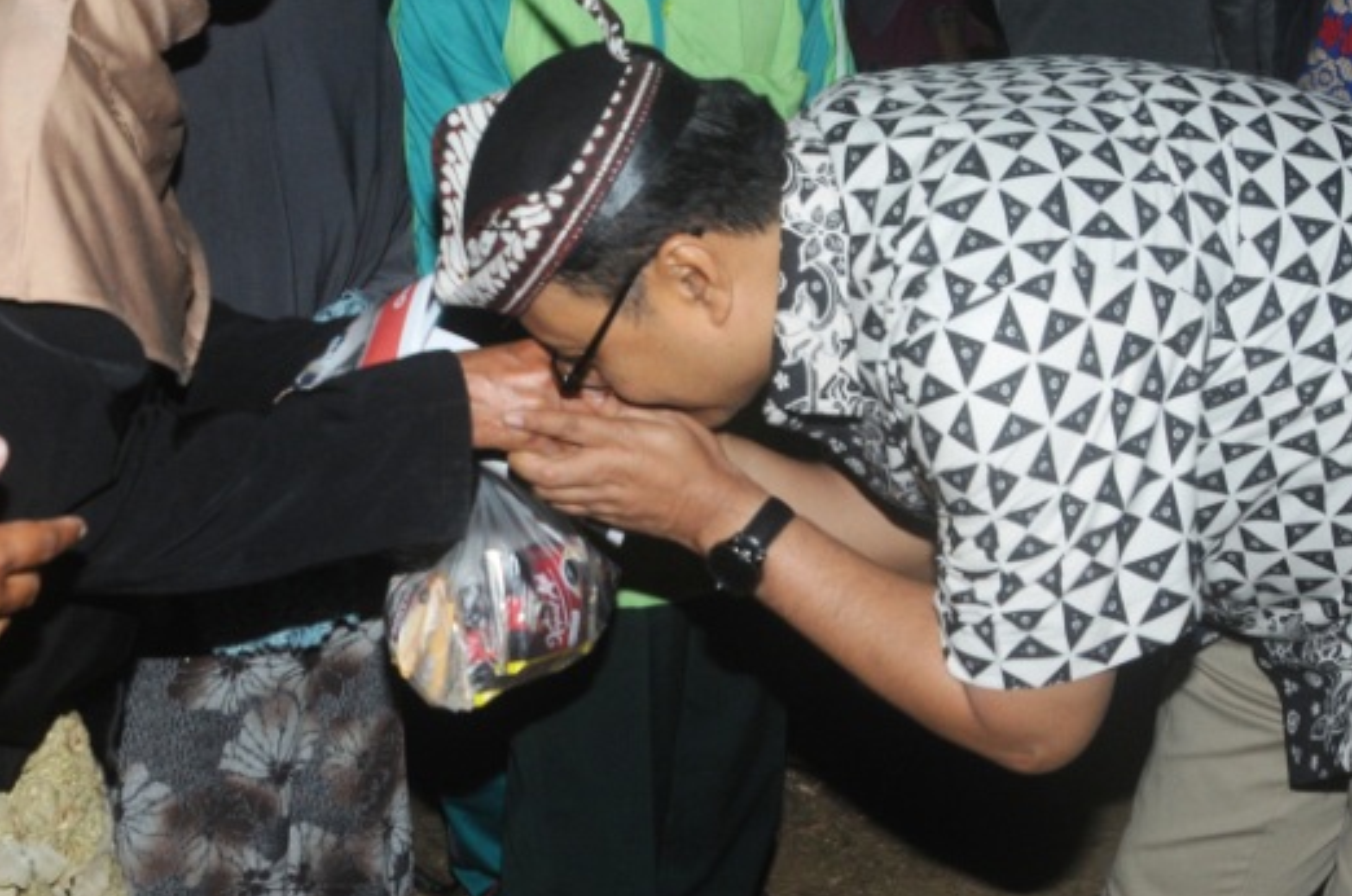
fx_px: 1987
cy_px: 451
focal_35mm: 53
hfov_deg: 36.7
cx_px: 344
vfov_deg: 25.4
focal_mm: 18
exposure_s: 1/80
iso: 500
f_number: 5.6
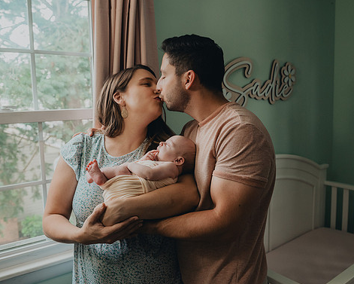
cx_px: 190
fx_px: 335
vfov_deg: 45.8
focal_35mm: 32
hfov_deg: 55.6
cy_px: 135
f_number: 4
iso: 1250
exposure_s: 1/125
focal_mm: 26
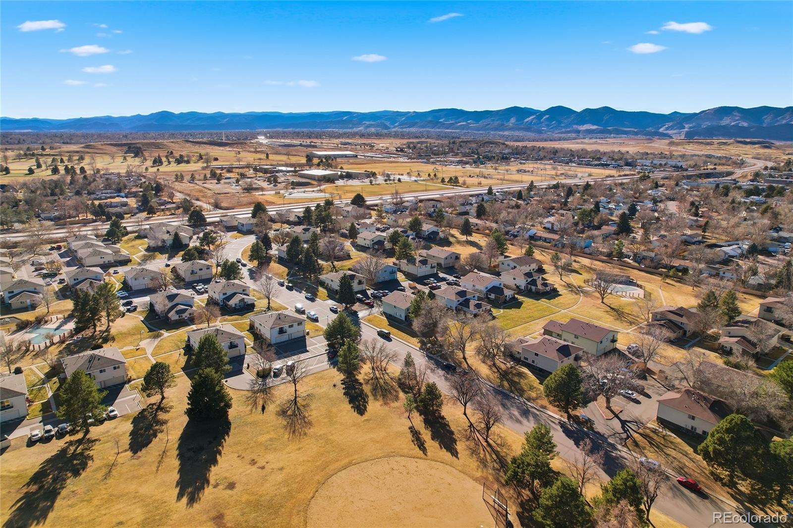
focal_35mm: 22
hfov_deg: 78.6
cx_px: 396
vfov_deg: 57.2
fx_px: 484
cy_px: 264
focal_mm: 8.4
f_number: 2.8
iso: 100
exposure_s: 1/120
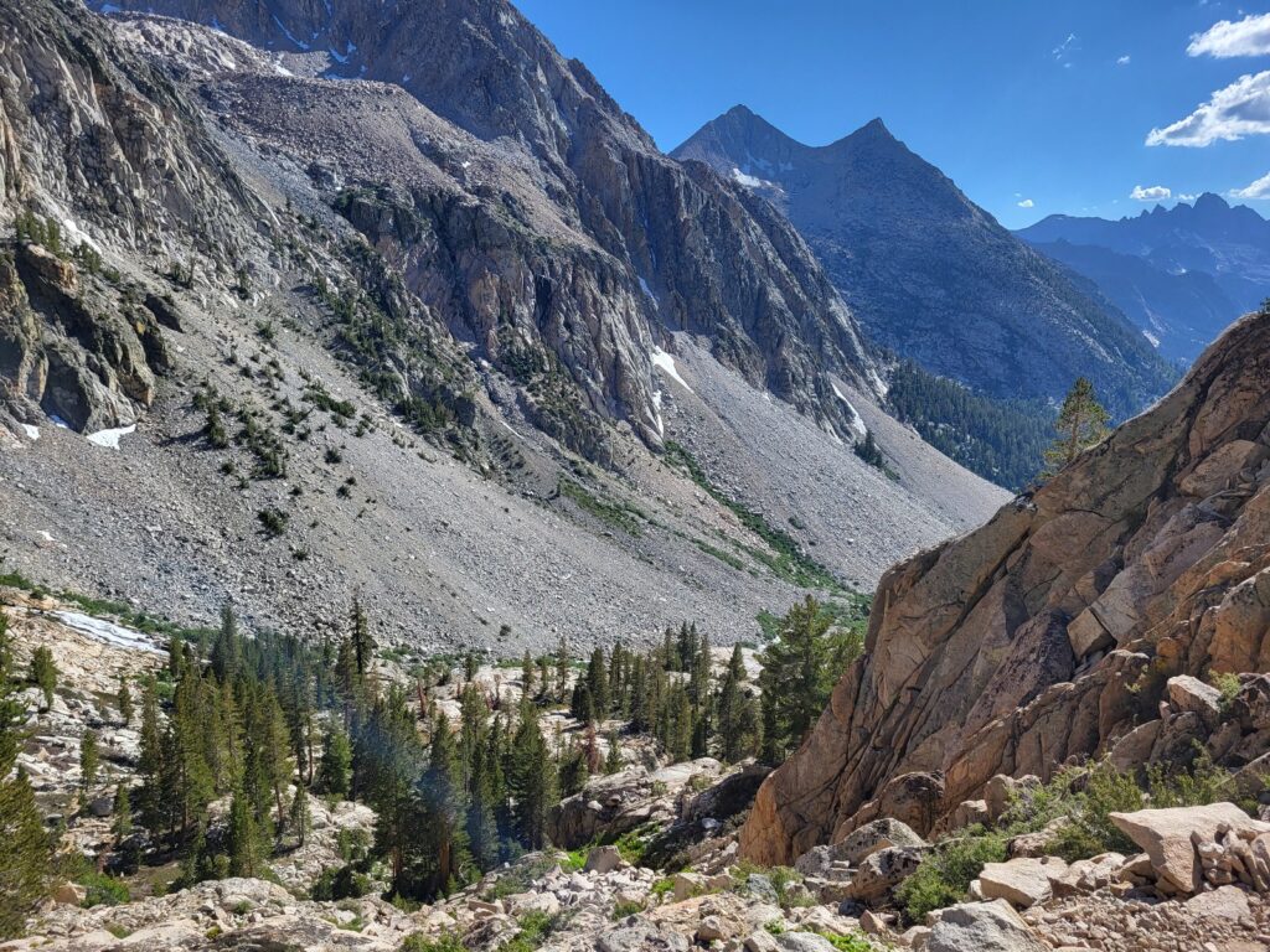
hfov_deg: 67.3
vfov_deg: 53.1
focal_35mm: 26
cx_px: 635
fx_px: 954
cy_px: 476
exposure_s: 1/2000
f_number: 1.8
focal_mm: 5.4
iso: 40
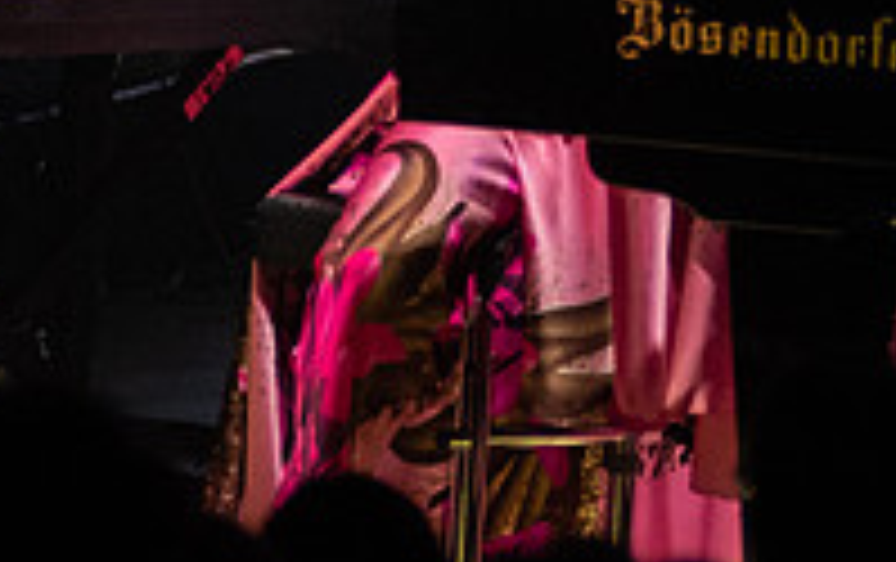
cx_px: 970
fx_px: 24649
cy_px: -579
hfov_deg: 2.1
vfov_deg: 1.3
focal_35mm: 1008
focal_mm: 200
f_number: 3.2
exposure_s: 1/320
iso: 2000
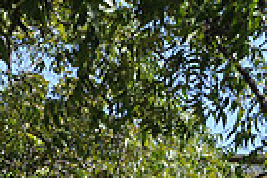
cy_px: 367
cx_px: 376
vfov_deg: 5.9
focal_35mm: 225
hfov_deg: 9.0
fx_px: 1670
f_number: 7.1
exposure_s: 1/200
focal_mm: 35
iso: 200
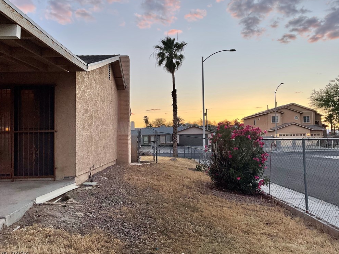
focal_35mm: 30
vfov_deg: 46.8
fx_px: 294
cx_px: 167
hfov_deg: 60.0
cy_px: 129
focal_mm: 3
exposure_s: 1/236
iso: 16
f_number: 1.8
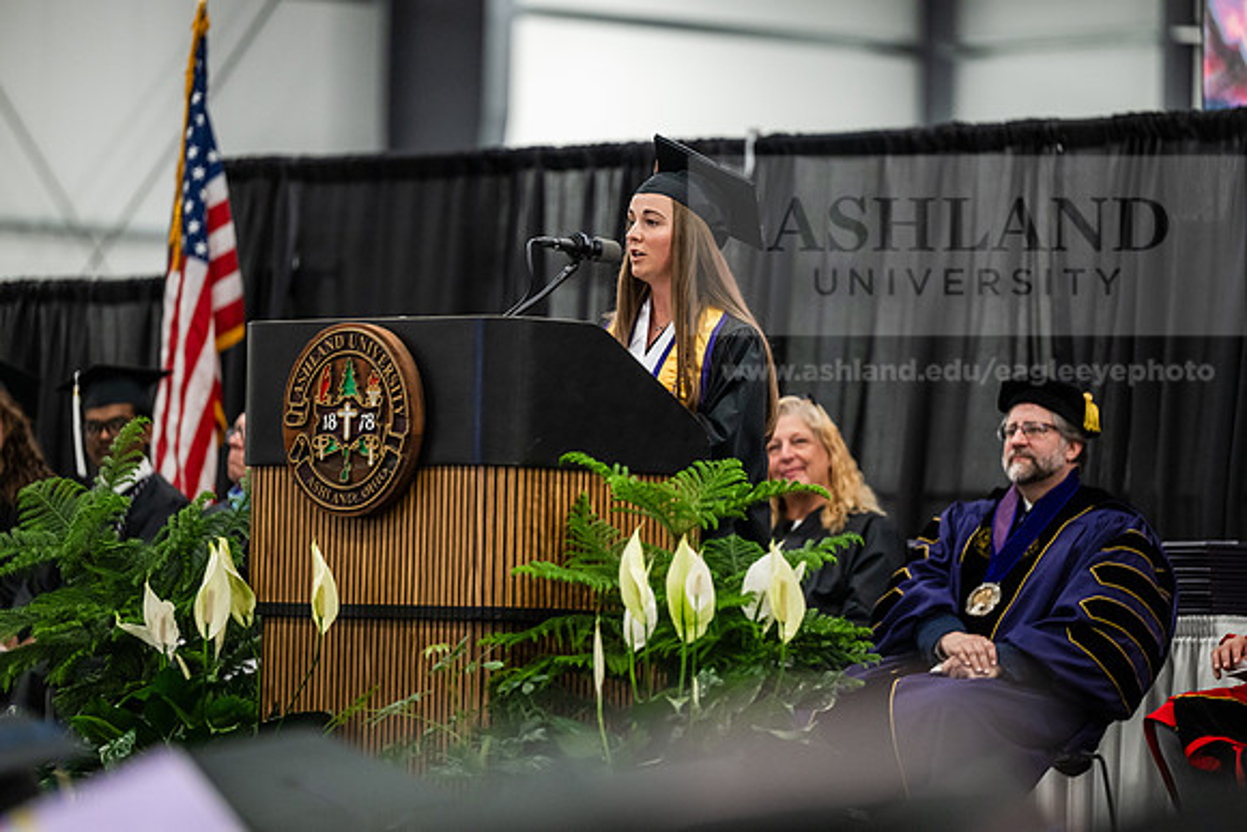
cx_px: 624
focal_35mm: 185
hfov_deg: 11.1
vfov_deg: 7.4
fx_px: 6409
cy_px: 416
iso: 2500
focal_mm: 185
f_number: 2.8
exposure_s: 1/200
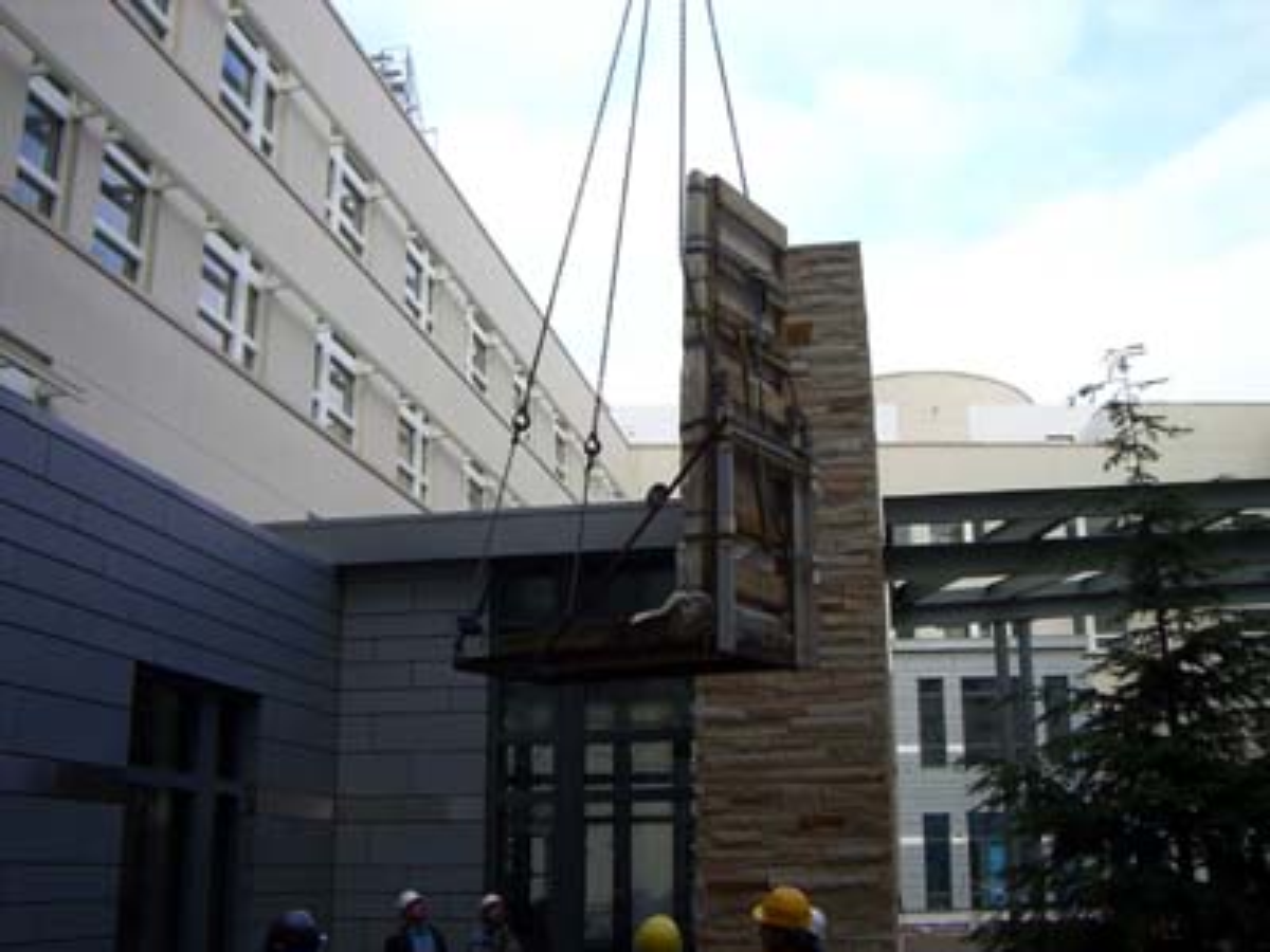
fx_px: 1394
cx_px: 635
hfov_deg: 49.0
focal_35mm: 38
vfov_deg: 37.7
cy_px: 476
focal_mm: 6.2
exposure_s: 1/200
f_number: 4.3
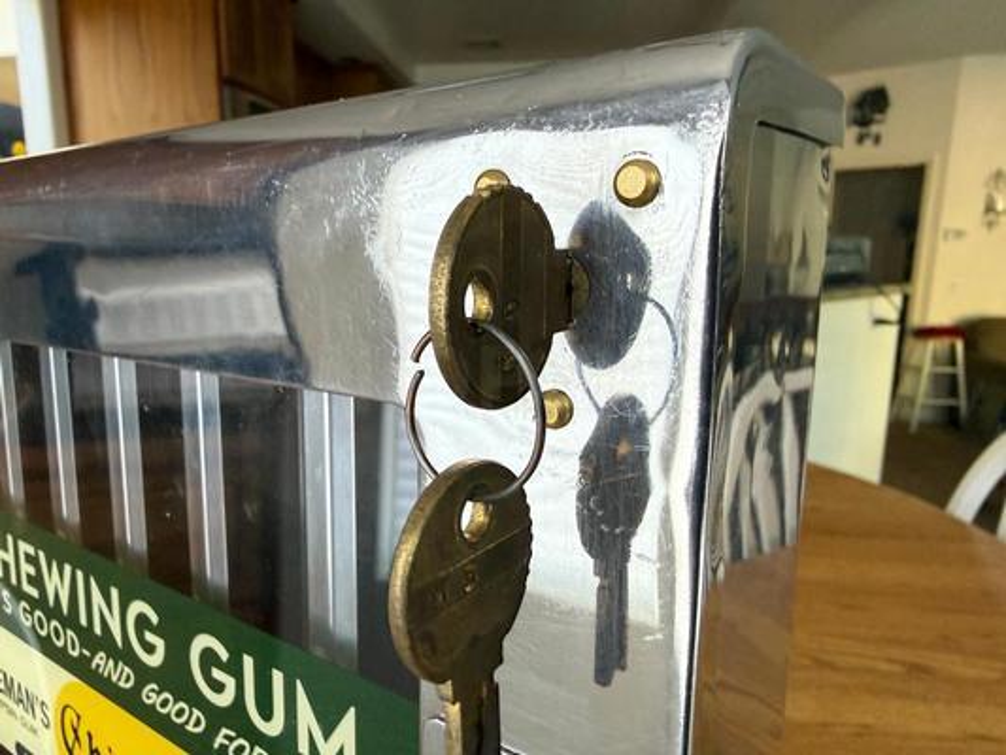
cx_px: 503
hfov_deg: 71.6
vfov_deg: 56.8
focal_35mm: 24
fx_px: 698
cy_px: 378
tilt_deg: -11.1
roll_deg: -0.7
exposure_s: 1/60
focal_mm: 2.22
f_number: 2.2
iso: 320
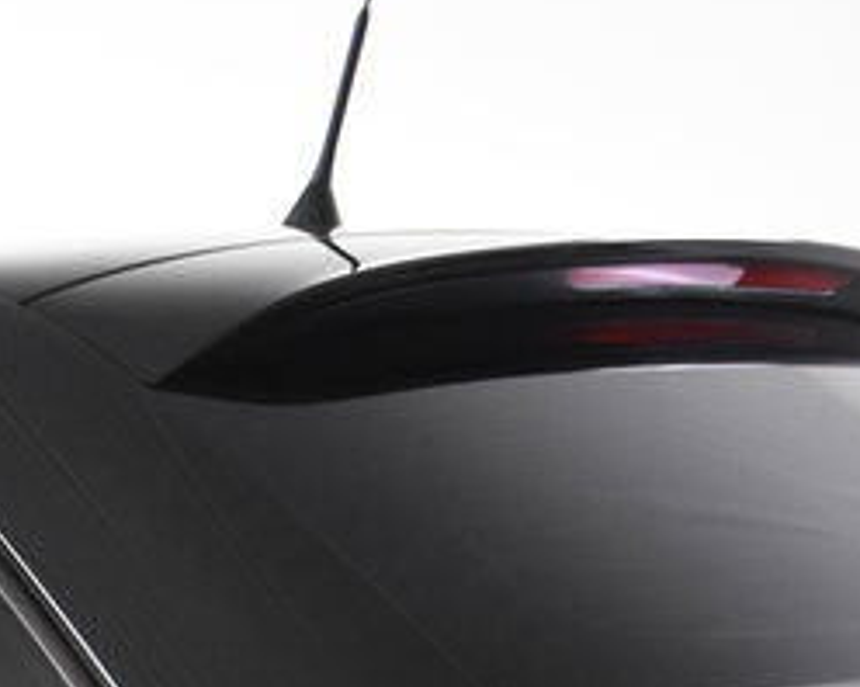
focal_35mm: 225
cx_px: -260
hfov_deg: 8.5
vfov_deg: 6.7
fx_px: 5733
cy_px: 1289
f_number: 4
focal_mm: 31
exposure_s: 1/80
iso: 1600
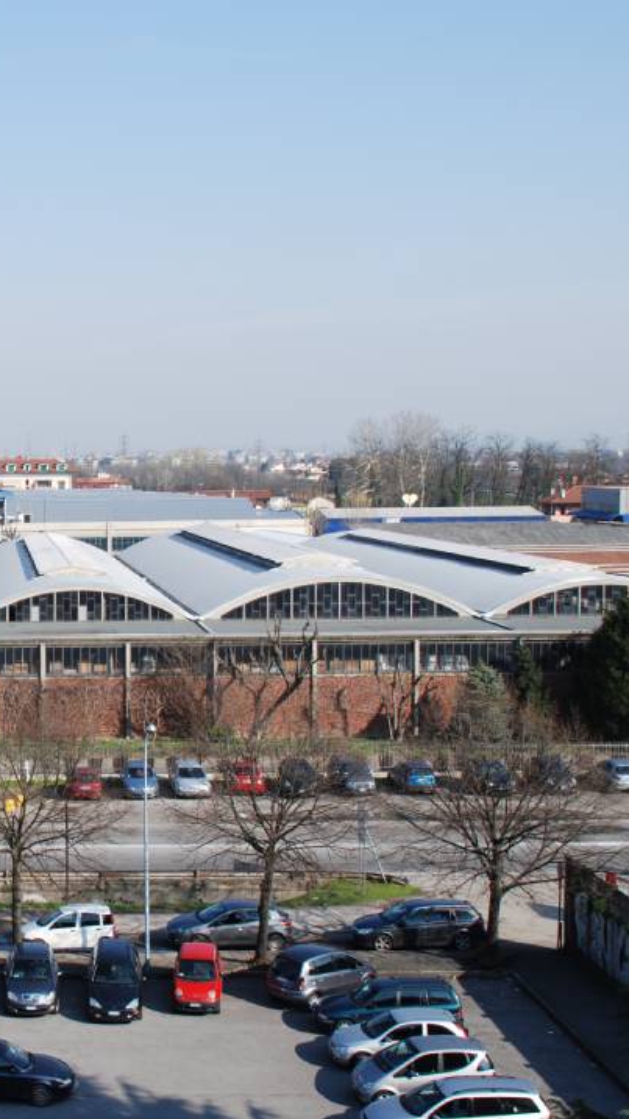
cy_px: 560
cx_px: -101
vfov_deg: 39.9
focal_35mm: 52
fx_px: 1543
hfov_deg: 21.6
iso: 100
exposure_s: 1/200
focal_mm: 22
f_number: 7.1
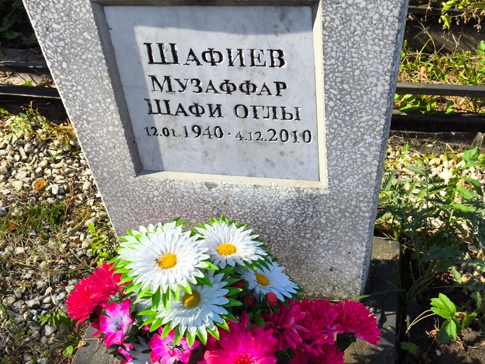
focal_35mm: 50
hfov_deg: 38.2
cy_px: 182
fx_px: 701
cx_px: 242
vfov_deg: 29.1
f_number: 1.7
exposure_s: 1/662
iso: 50
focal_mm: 4.71
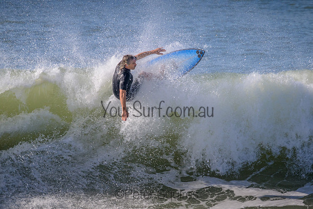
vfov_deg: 1.4
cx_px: 169
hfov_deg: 2.1
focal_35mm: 967
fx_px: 8407
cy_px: 83
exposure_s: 1/2000
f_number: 11
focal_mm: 800
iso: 900
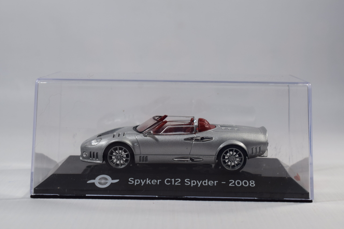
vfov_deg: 18.9
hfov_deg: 28.1
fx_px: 688
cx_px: 172
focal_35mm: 72
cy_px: 114
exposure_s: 1/60
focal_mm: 48
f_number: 8
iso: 400
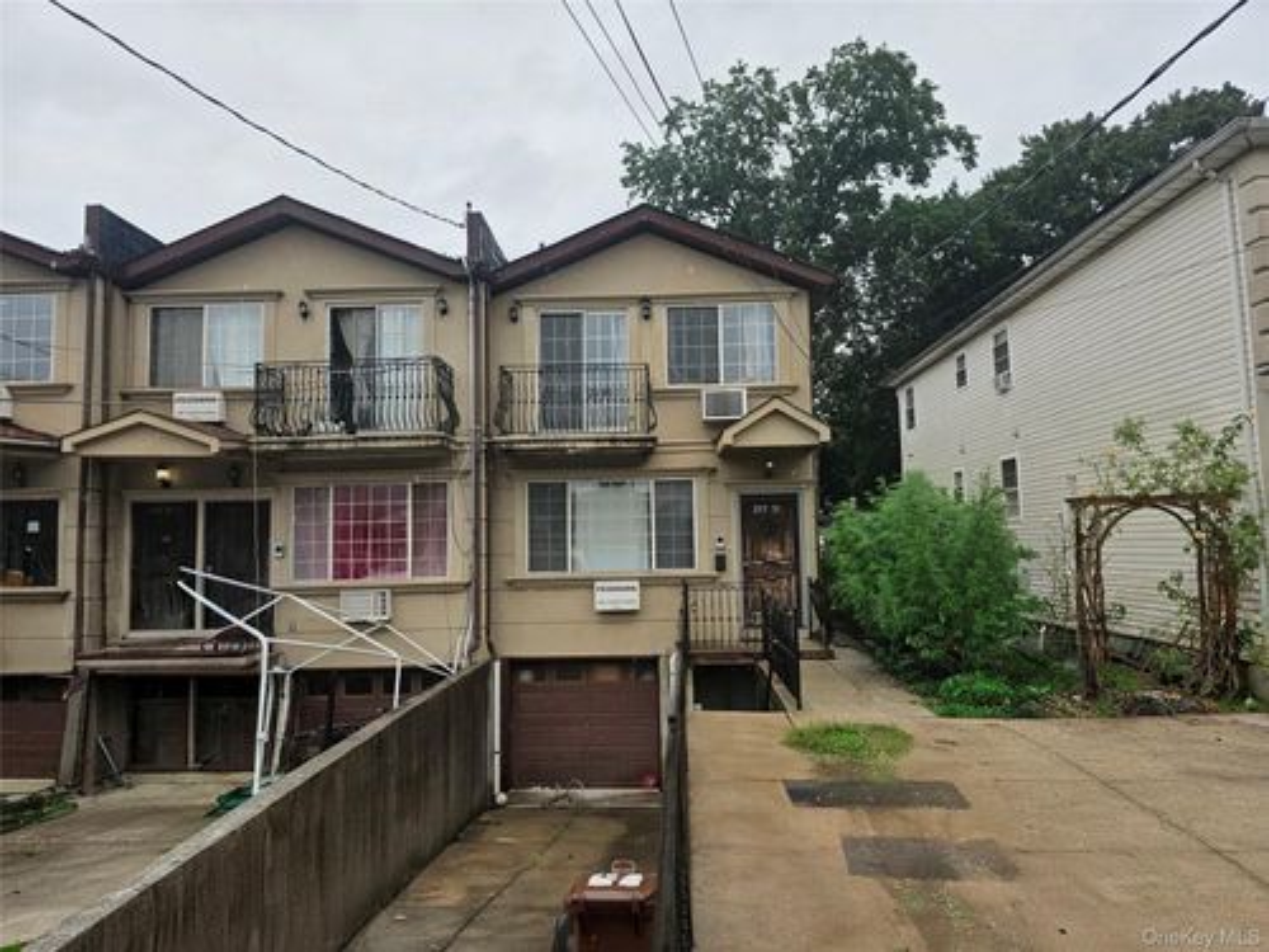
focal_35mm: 23
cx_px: 634
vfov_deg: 58.9
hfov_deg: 73.9
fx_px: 843
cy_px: 476
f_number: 1.7
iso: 80
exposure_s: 1/1215
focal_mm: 6.3
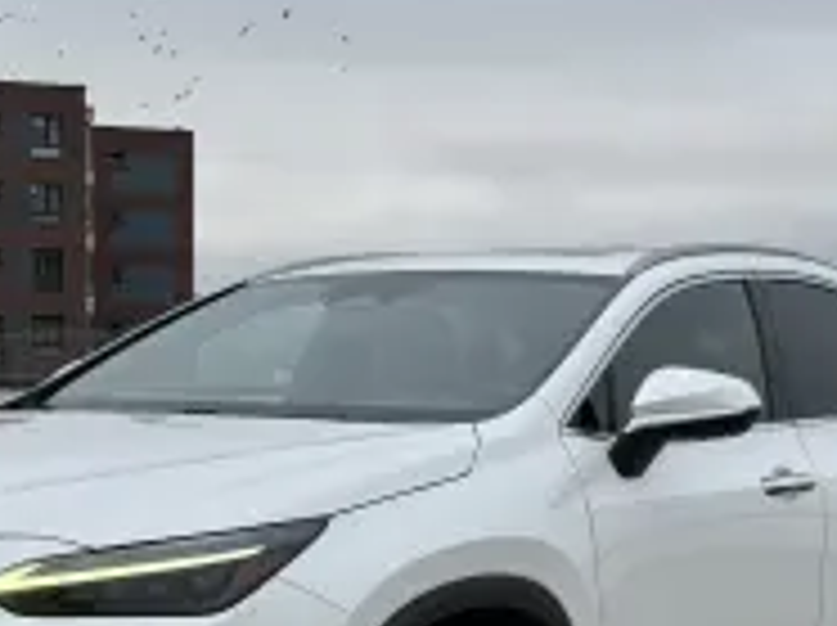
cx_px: 292
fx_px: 2246
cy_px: 540
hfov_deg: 21.0
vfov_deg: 15.7
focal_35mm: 93
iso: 64
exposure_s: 1/1070
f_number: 1.78
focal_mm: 6.76
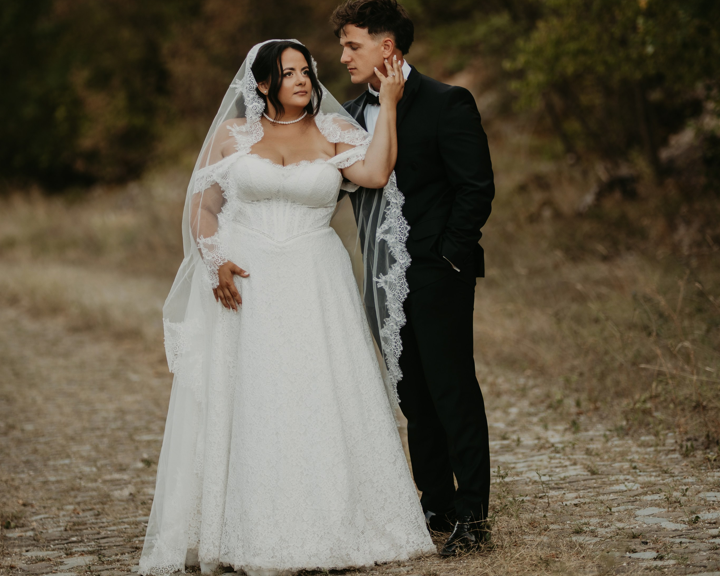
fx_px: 2557
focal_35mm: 120
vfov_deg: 12.8
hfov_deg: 16.0
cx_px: 360
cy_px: 191
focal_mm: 85
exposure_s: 1/250
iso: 80
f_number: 1.4
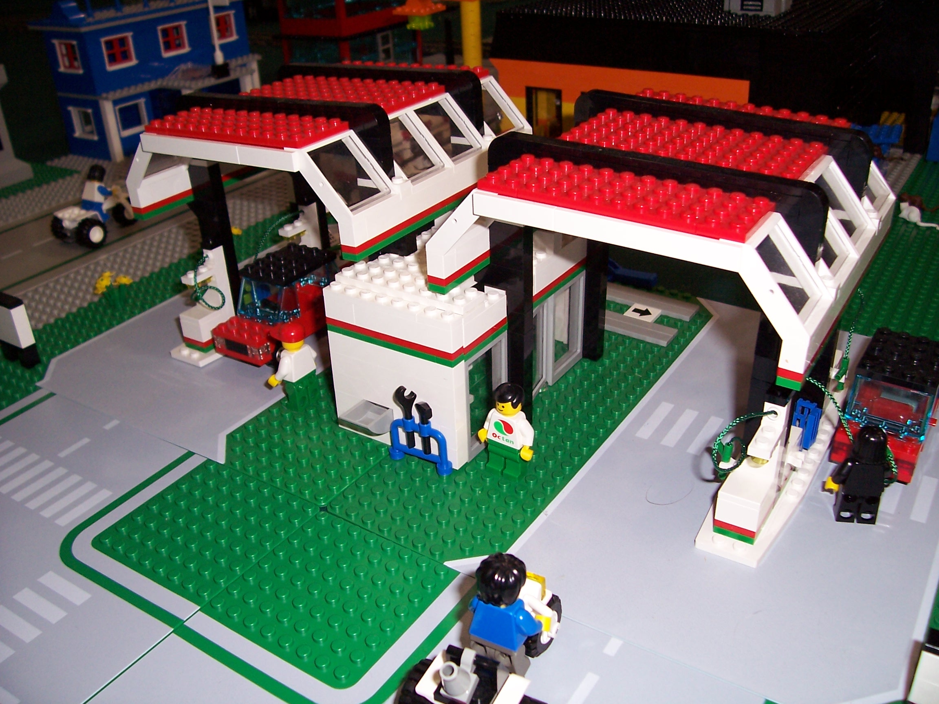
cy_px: 352
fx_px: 922
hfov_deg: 54.0
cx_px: 470
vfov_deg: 41.8
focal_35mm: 34
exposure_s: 1/60
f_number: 2.7
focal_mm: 5.6
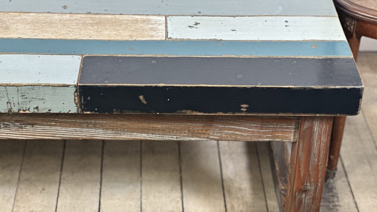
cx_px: 188
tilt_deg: -32.8
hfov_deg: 25.0
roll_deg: -1.4
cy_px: 132
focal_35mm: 85
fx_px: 849
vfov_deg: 14.2
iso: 250
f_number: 2.8
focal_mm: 9
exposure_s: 1/33
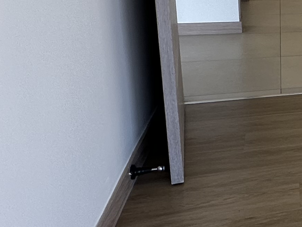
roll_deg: -5.9
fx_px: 567
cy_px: 24
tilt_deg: -11.6
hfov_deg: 19.4
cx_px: 583
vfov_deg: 22.1
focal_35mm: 65
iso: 50
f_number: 2.2
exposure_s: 1/138
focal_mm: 2.22
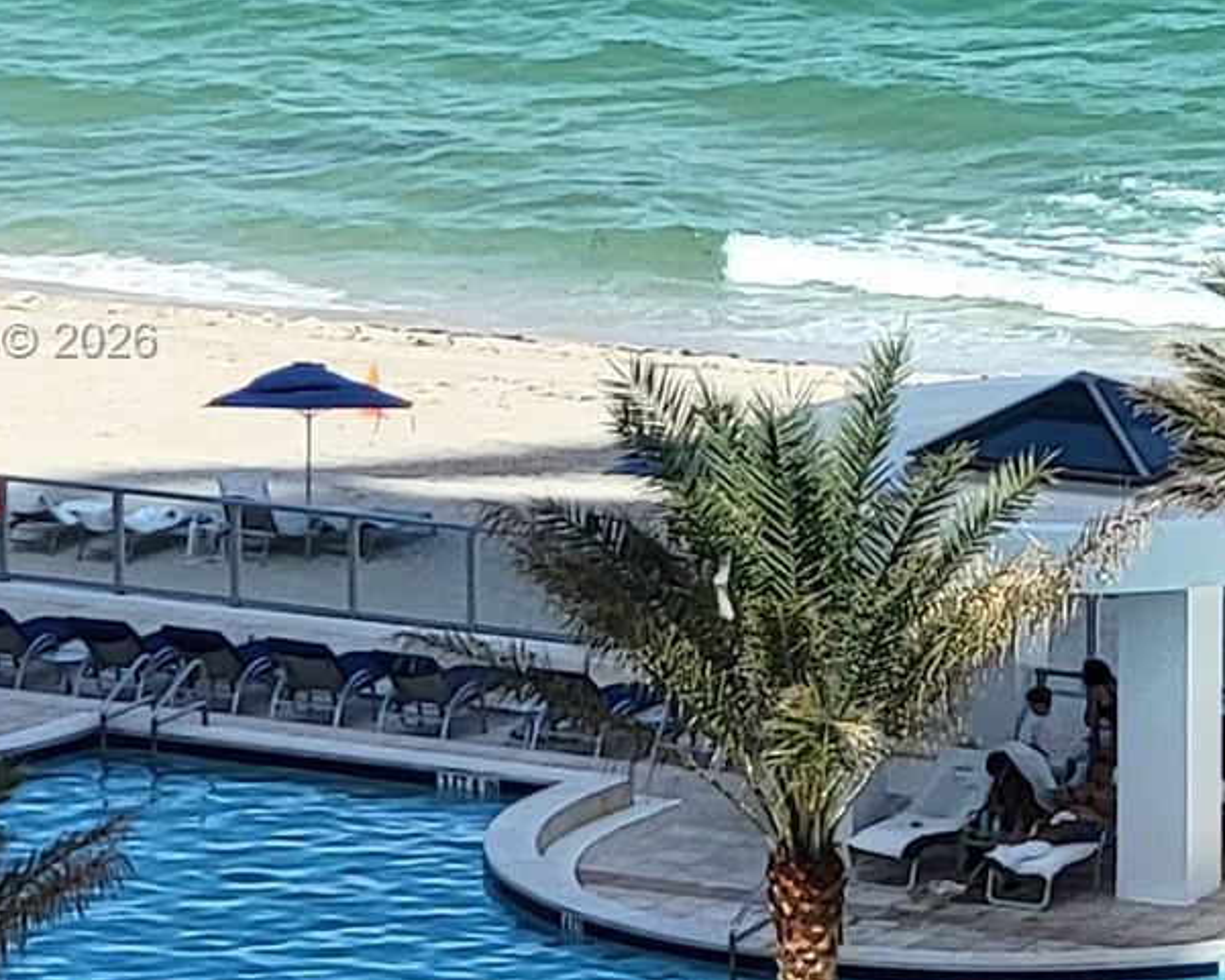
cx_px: 1152
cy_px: 342
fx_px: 6781
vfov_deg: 8.3
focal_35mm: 187
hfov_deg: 10.3
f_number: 2.4
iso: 50
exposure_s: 1/2500
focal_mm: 9
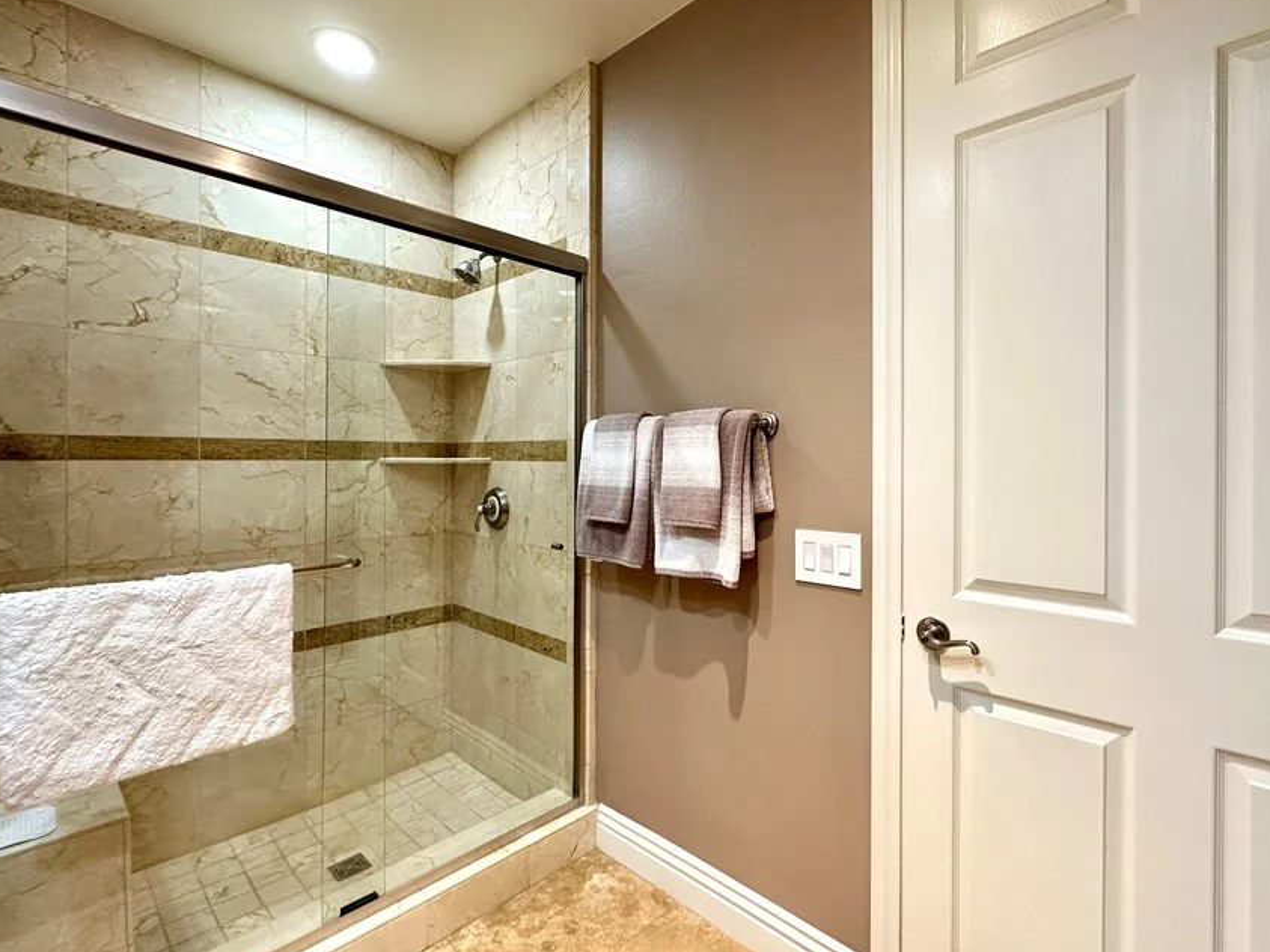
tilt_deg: -1.0
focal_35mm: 17
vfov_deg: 74.7
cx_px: 675
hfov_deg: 90.9
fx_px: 624
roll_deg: -0.2
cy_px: 459
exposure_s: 1/60
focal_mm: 2.22
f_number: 2.2
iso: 200
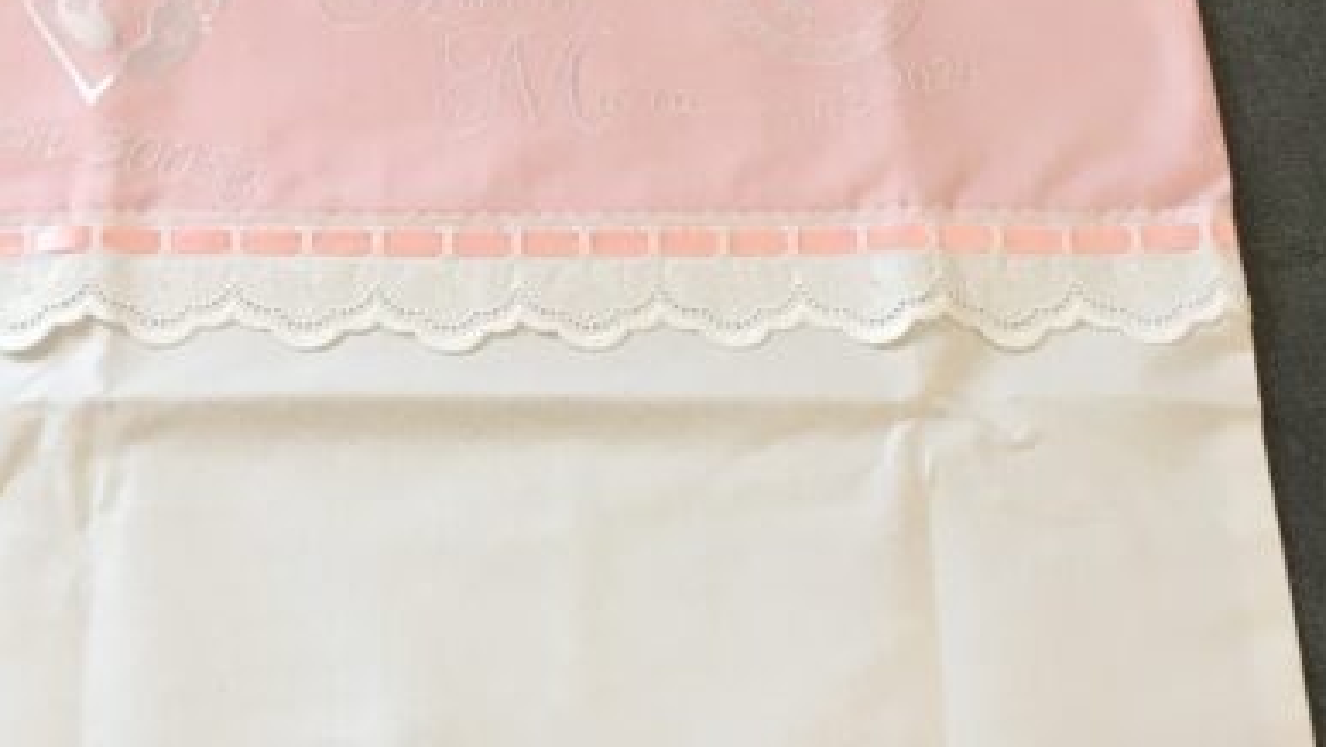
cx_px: 418
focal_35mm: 49
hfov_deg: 41.4
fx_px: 1723
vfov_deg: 24.5
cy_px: 394
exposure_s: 1/33
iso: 40
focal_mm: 4.15
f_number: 2.2
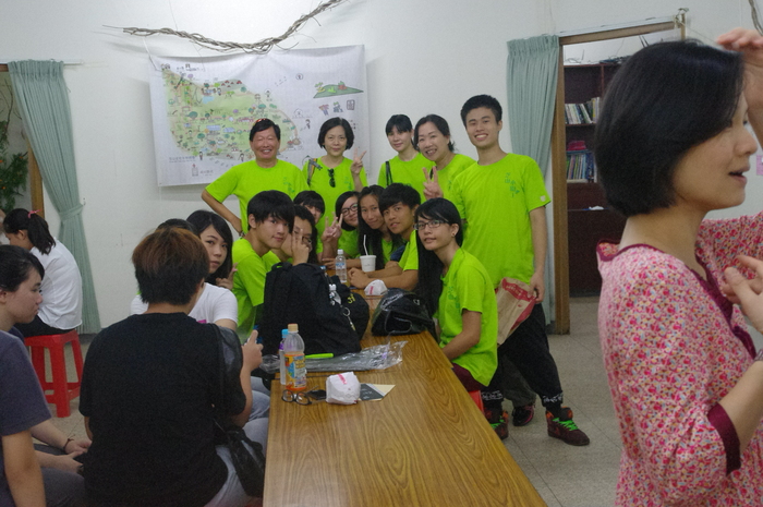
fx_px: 1207
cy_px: 254
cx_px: 382
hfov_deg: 35.1
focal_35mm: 57
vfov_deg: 23.7
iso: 6400
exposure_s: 1/30
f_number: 8
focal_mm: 37.5
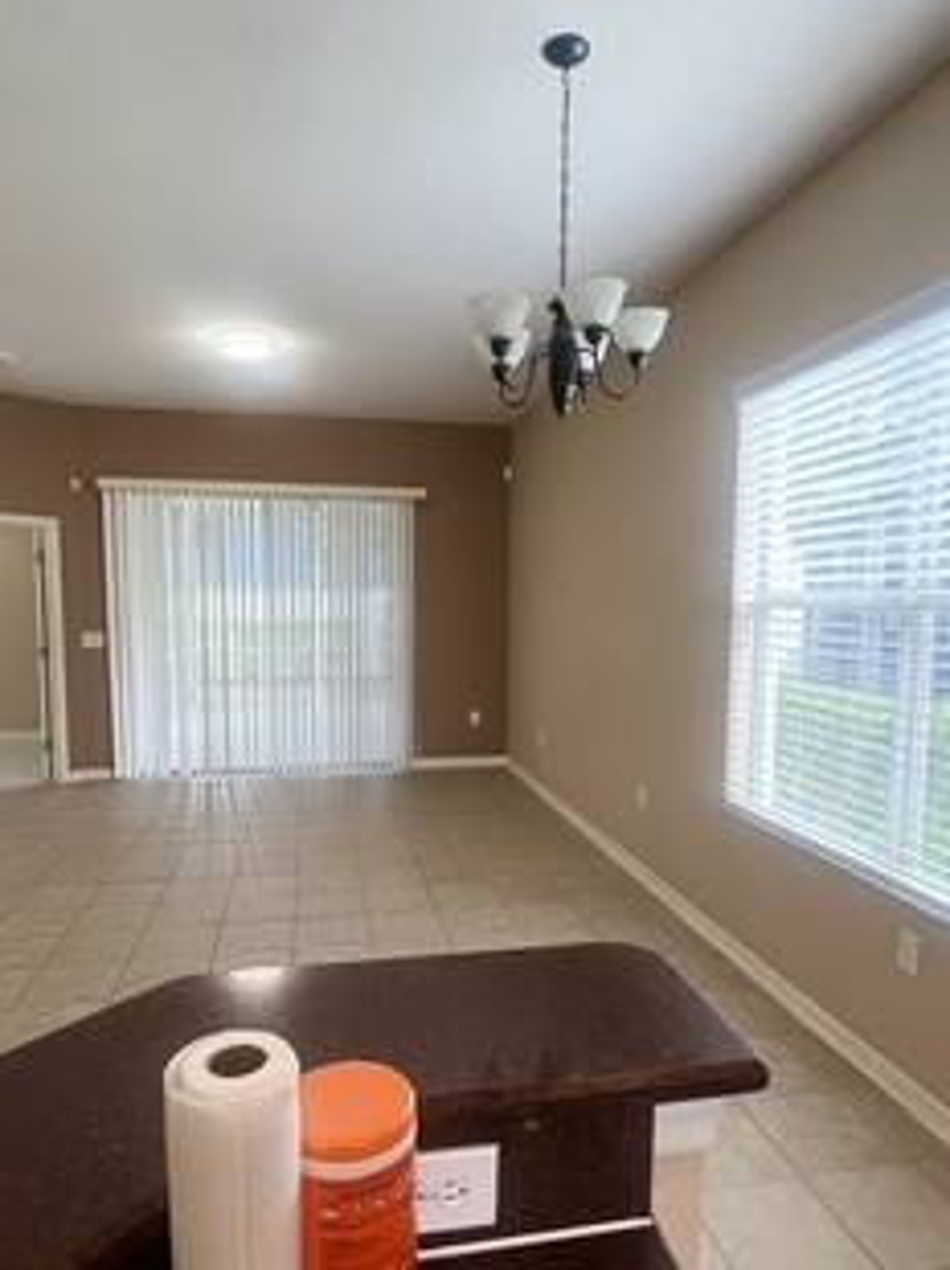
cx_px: 473
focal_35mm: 21
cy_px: 688
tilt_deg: -7.2
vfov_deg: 78.9
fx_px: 769
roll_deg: -1.1
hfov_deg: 63.4
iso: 200
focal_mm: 1.57
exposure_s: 1/120
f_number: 1.8
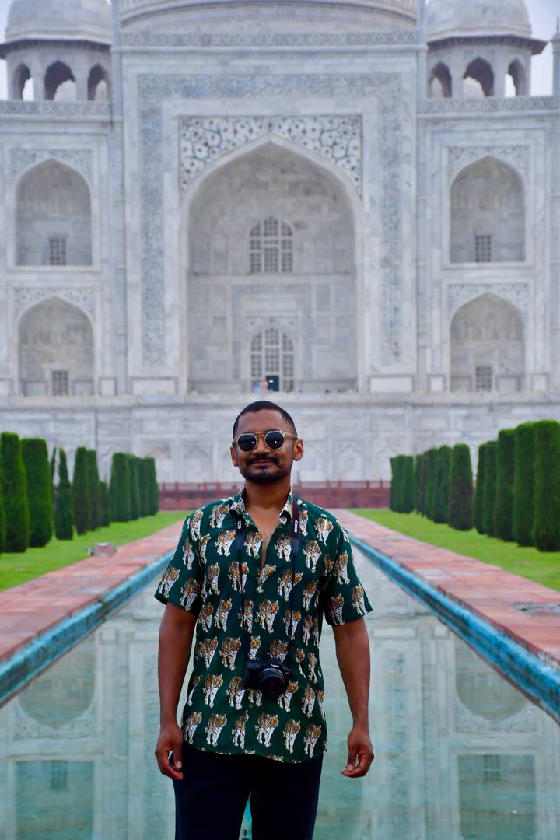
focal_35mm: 90
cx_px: 280
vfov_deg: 22.6
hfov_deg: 15.2
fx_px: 2100
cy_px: 420
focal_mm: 60
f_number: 5.6
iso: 640
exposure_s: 1/100
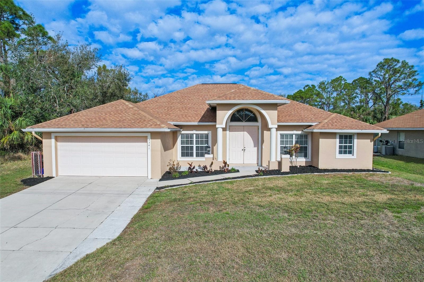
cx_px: 212
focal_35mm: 22
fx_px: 259
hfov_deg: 78.6
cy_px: 141
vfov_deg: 57.2
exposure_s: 1/5000
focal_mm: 8.4
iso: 150
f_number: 2.8
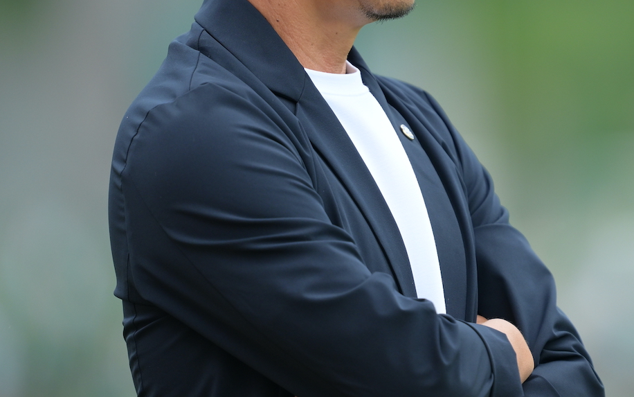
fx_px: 13844
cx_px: 506
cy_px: 64
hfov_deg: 2.6
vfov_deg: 1.6
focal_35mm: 801
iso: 500
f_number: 2.8
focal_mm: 400
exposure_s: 1/1600
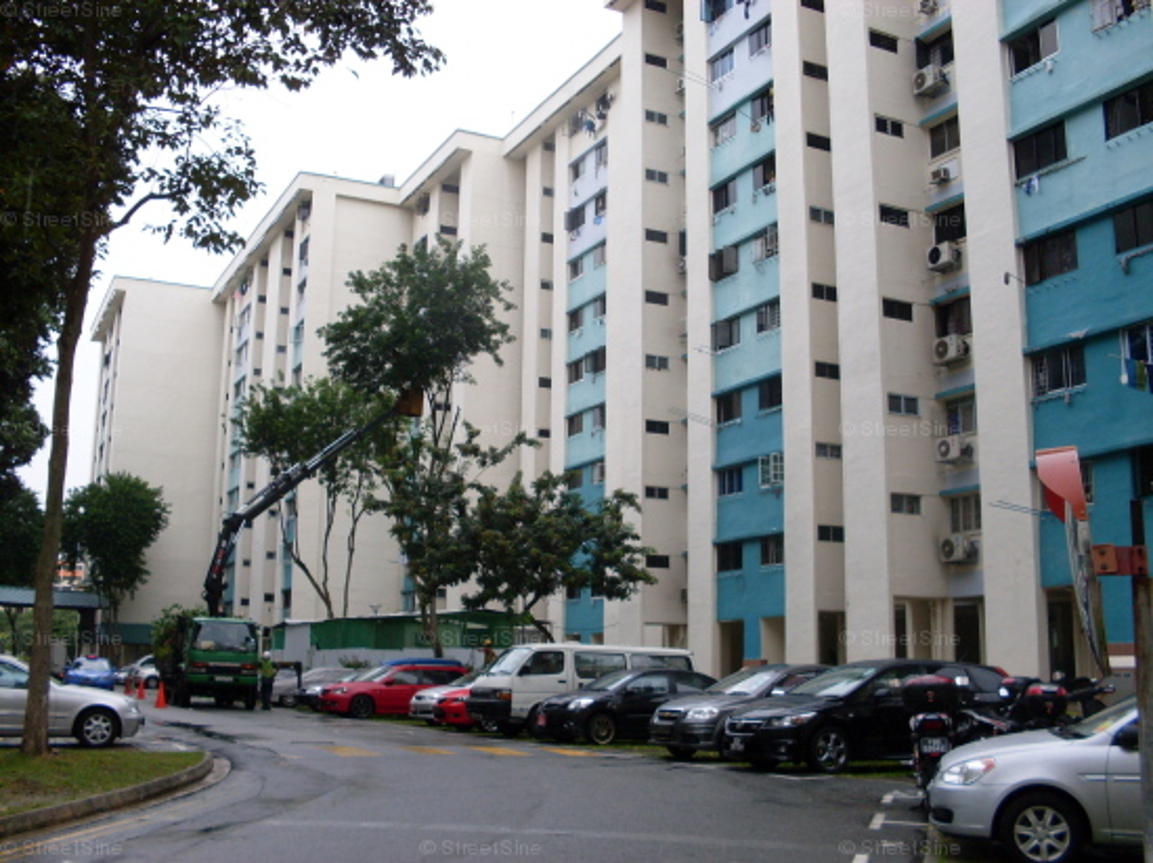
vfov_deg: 37.7
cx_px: 576
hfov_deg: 49.0
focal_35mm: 38
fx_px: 1265
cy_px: 432
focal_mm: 6.3
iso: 80
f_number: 2.8
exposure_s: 1/180
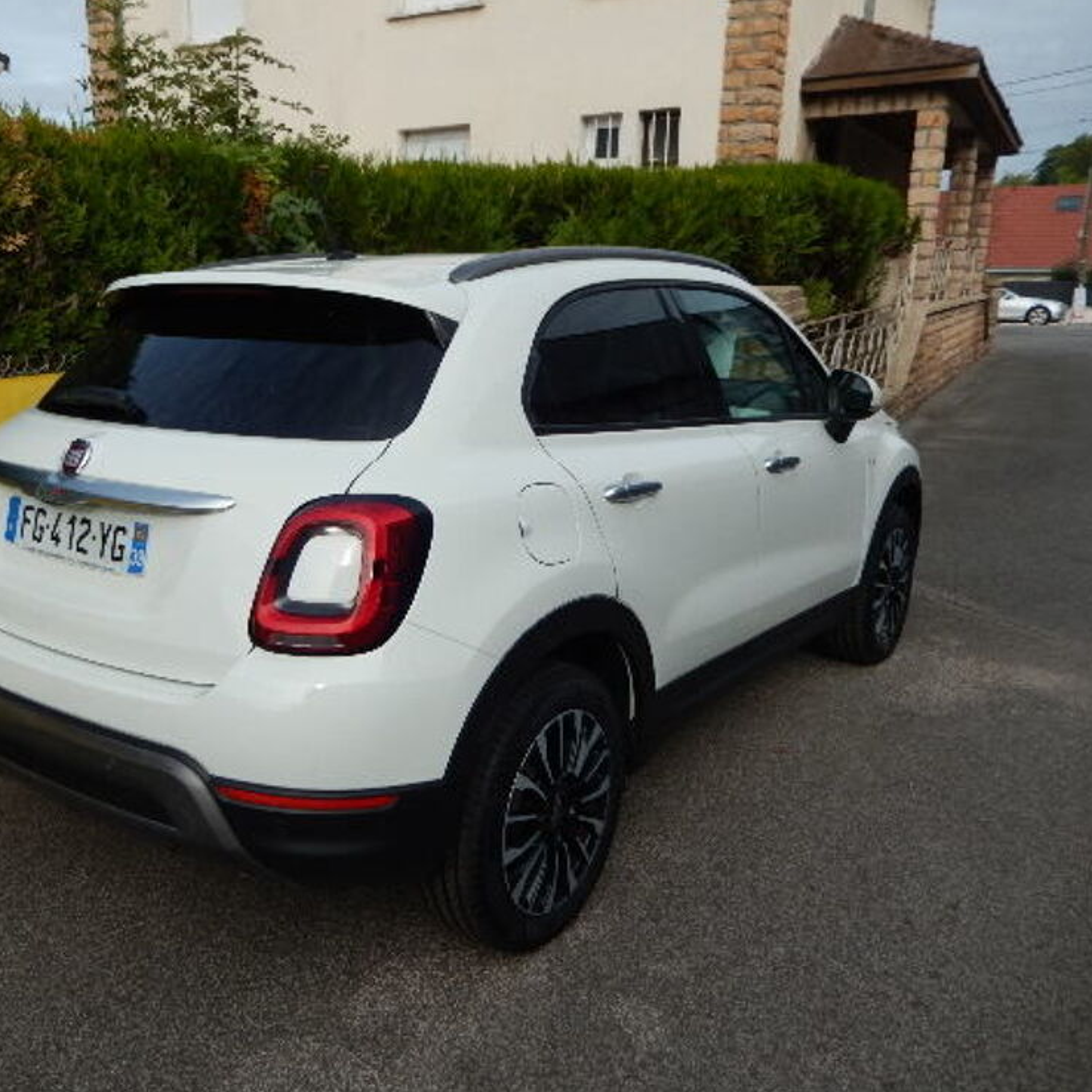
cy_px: 550
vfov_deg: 54.0
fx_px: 1071
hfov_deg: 53.4
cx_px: 403
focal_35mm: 30
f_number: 3.4
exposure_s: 1/1000
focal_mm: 4.5
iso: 125
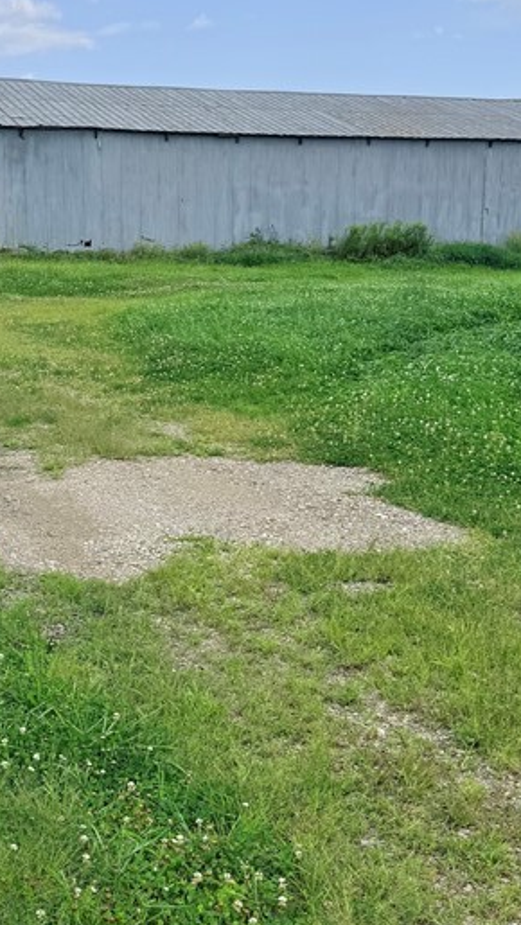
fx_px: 1276
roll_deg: -1.0
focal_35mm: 52
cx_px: 106
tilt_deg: -5.5
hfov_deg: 22.8
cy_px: 383
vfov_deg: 39.7
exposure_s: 1/4167
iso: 80
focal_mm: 6.76
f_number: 1.78
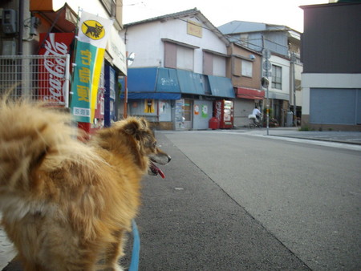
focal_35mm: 37
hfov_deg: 50.1
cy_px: 136
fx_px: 386
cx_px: 180
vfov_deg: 38.7
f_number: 2.8
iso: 122
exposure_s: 1/125
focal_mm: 6.2
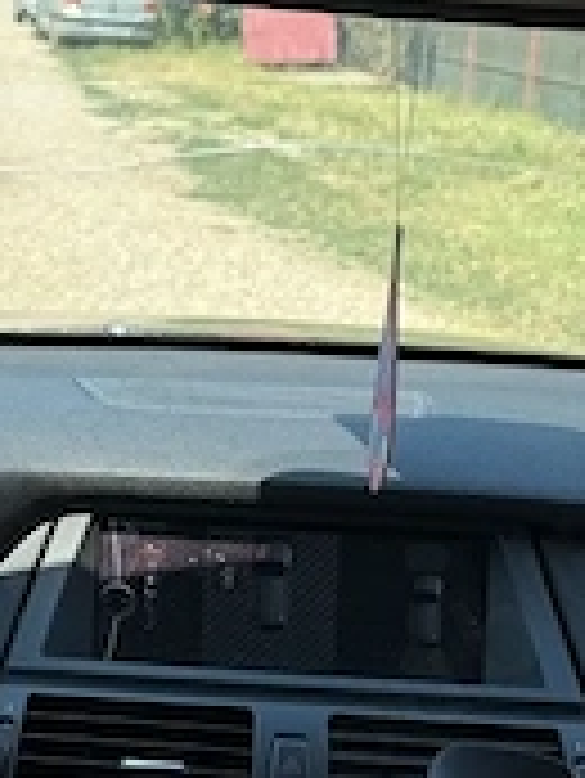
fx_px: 1868
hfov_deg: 17.6
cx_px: 81
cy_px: 594
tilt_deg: -15.2
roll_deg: -1.9
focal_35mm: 83
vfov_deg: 23.3
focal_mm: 6.76
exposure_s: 1/1091
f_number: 1.78
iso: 80
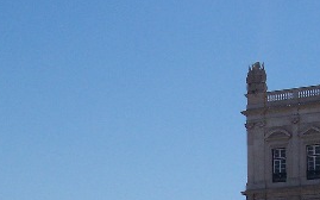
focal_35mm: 120
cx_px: 174
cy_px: 236
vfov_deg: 10.7
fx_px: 1046
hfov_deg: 17.4
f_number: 4.8
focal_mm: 8
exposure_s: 1/1000
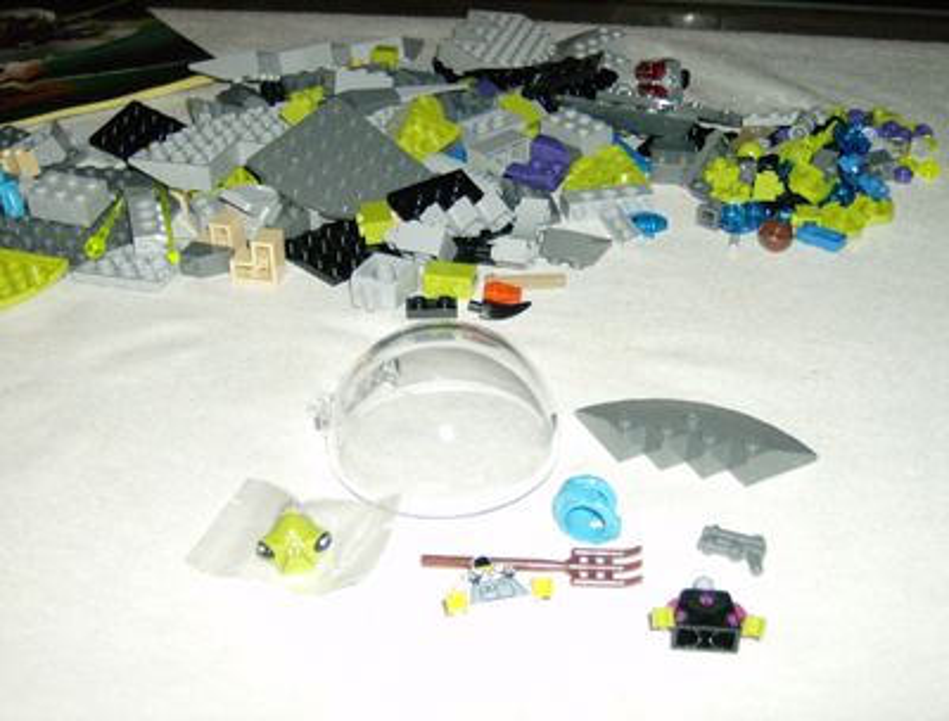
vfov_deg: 31.8
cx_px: 474
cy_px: 360
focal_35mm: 46
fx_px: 1267
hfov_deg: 41.1
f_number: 3.1
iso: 200
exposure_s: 1/74
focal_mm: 7.7
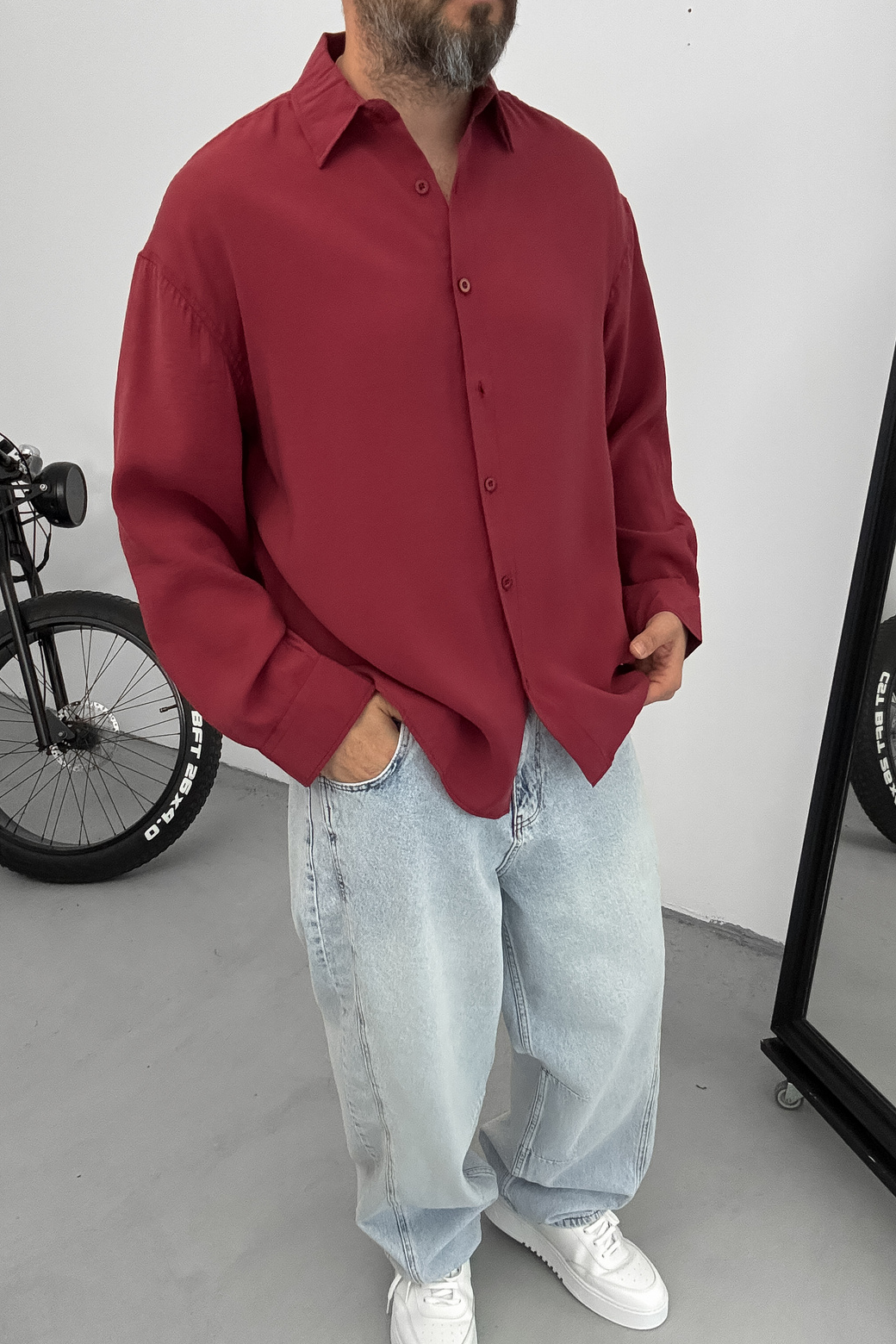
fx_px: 1195
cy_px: 677
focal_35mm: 32
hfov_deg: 41.1
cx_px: 408
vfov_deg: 58.7
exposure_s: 1/50
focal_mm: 2.69
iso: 320
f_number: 1.9
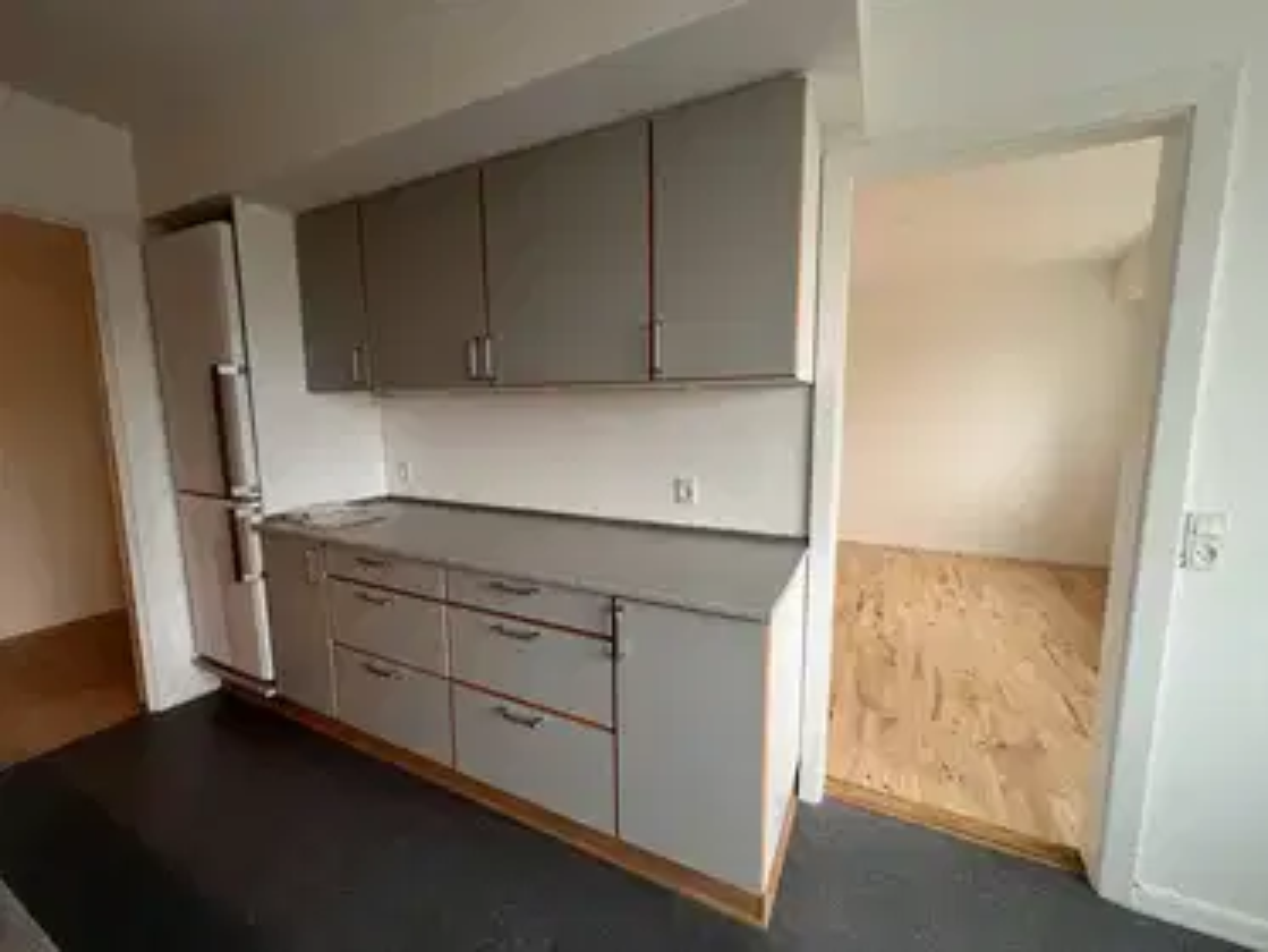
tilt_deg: -7.4
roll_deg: +0.3
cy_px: 476
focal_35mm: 13
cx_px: 634
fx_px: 476
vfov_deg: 89.9
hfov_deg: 106.2
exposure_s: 1/50
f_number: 1.8
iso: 250
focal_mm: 1.57
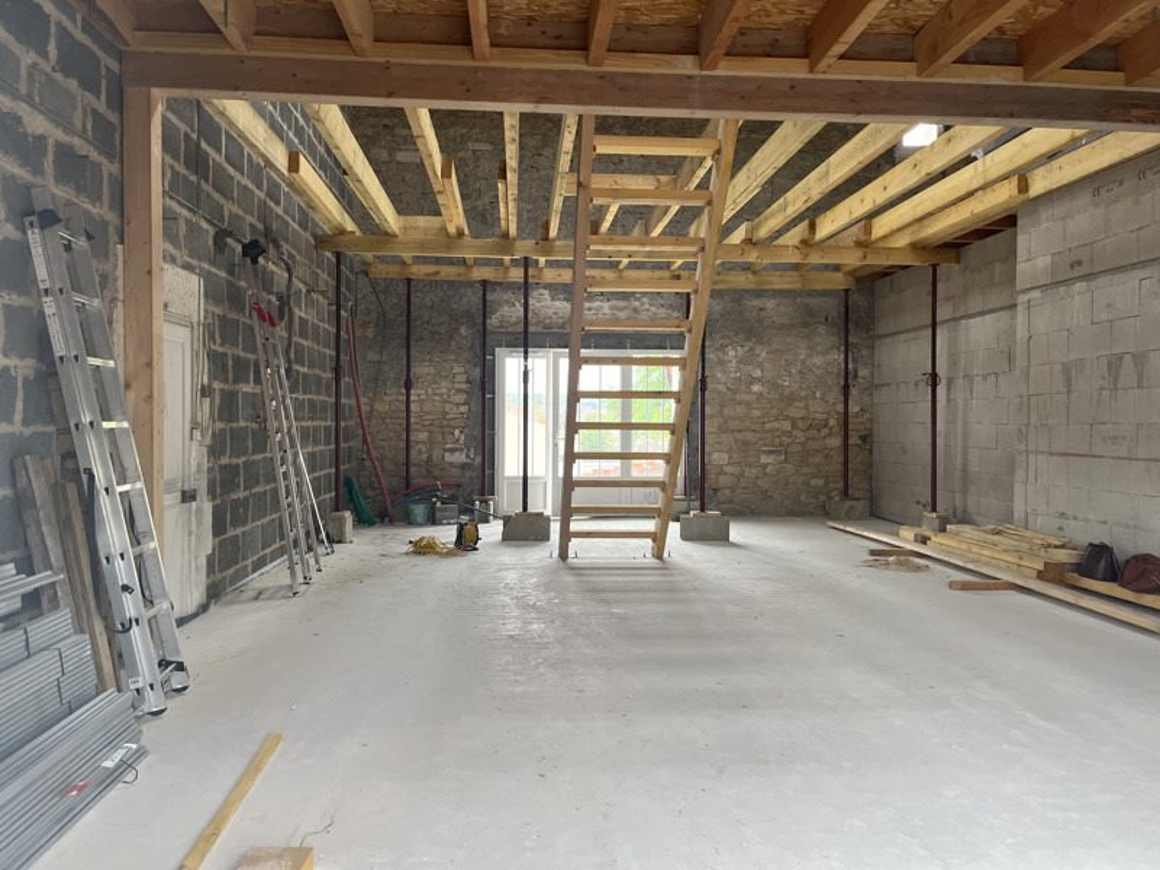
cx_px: 580
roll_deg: -0.5
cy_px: 435
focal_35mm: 26
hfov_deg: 67.3
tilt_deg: -0.9
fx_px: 871
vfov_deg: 53.1
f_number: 1.6
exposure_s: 1/108
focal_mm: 5.1
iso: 125
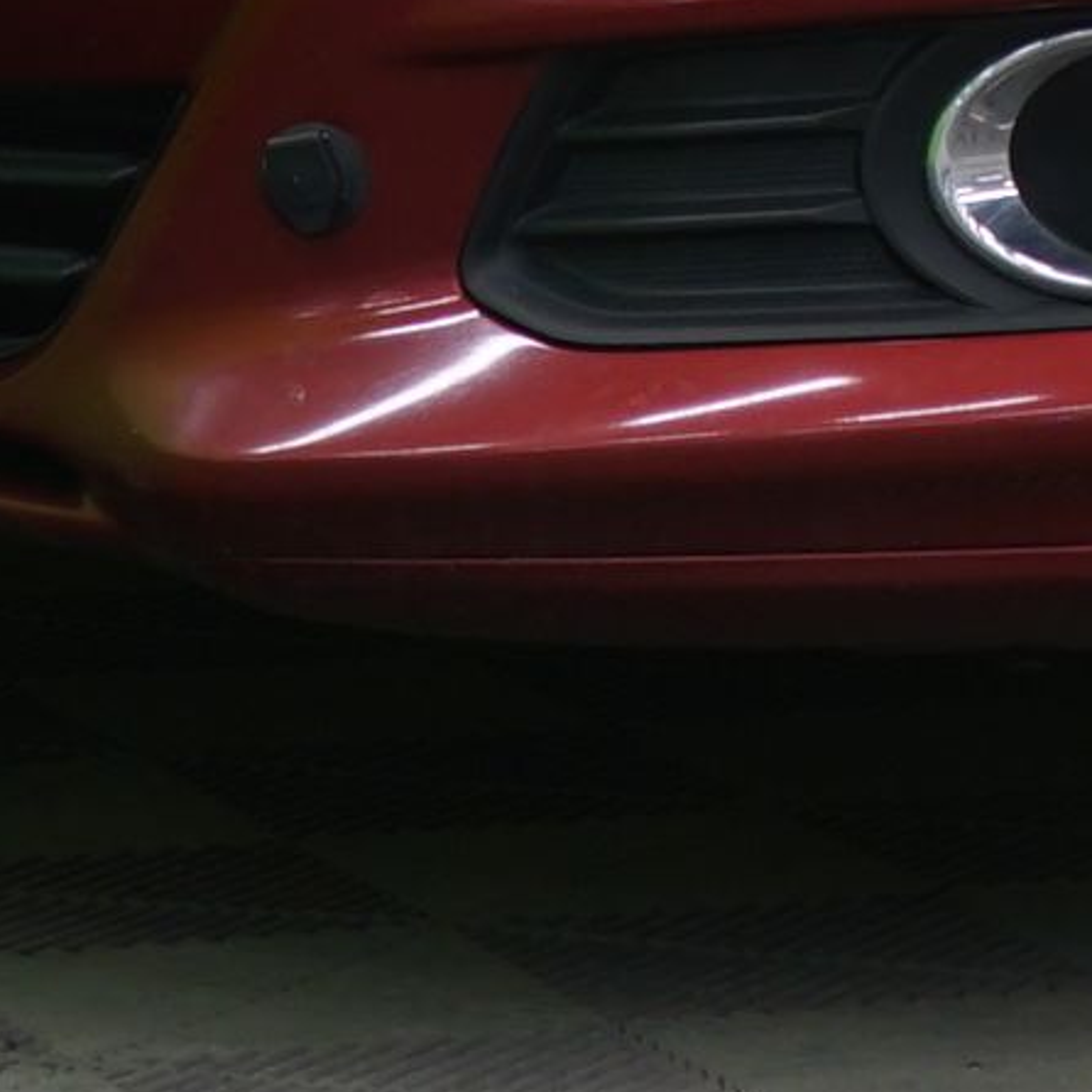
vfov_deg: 5.0
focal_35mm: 345
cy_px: -1398
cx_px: 2488
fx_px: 12313
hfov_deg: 5.0
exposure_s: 1/8
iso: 400
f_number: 4.5
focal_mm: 46
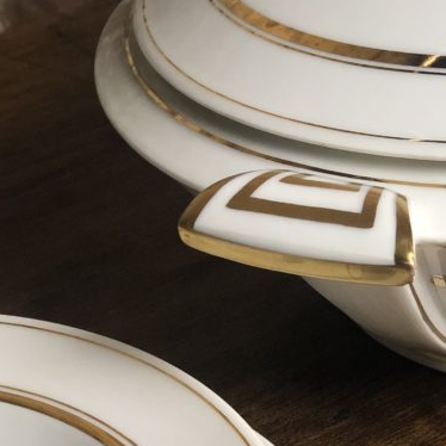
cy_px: 254
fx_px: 1837
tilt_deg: -30.7
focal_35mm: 126
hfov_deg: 13.8
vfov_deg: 13.8
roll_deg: +6.8
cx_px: 367
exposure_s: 1/50
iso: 80
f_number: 2.4
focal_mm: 6
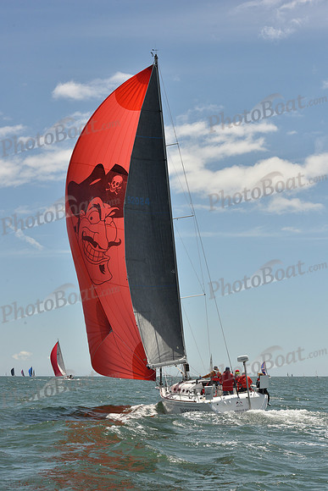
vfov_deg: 28.8
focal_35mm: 70
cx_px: 164
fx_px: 956
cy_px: 246
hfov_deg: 19.5
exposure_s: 1/800
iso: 320
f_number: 13
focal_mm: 70
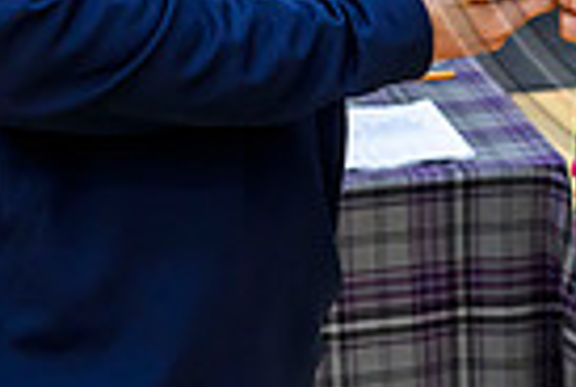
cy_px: -257
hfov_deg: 12.4
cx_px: 719
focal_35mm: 161
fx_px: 2582
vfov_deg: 8.3
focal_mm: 35
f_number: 3.5
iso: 4000
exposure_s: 1/400
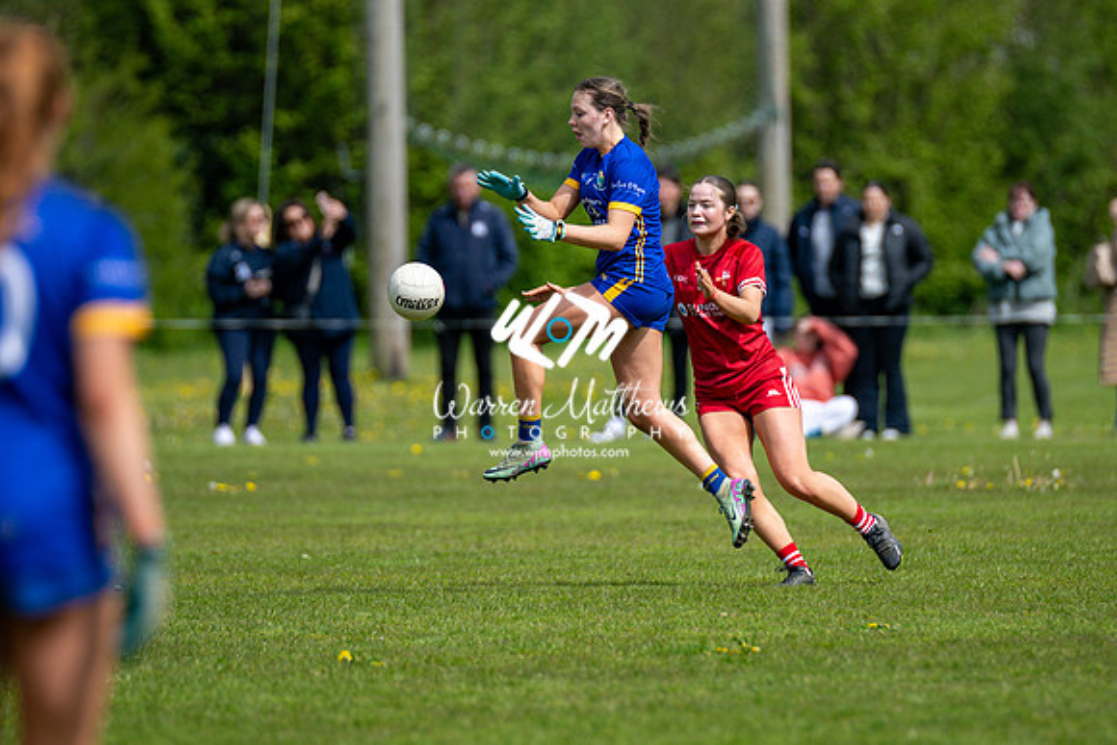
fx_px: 15732
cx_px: 577
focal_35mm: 507
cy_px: 392
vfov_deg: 2.7
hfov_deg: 4.1
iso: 220
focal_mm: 300
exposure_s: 1/4000
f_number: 2.8
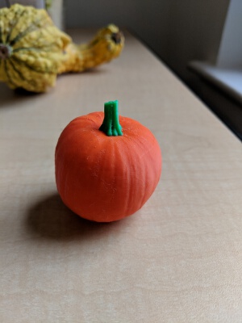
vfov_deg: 65.3
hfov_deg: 51.4
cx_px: 121
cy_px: 162
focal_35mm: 27
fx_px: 252
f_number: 1.8
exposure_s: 1/120
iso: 235
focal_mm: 4.44
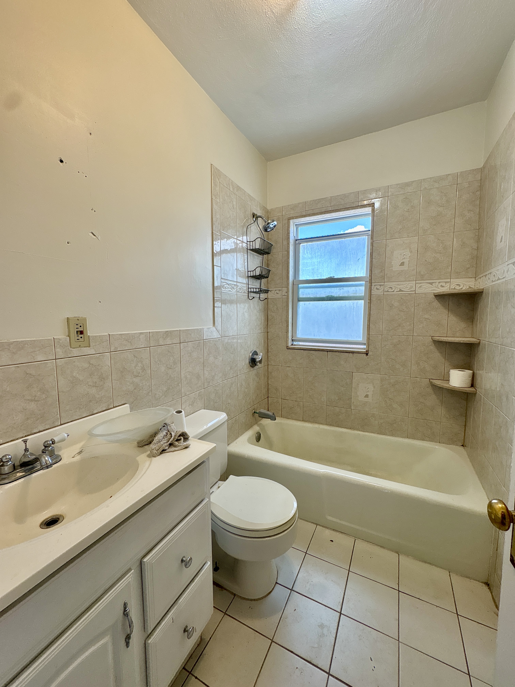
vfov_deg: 102.1
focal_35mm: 14
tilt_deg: -5.0
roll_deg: -0.4
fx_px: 278
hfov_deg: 85.7
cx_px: 258
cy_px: 344
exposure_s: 1/130
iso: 64
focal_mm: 2.22
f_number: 2.2
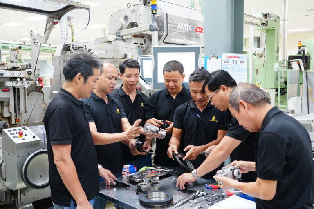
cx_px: 157
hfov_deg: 55.8
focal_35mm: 34
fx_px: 297
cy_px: 104
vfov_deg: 38.9
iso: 2000
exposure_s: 1/50
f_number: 5
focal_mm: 34
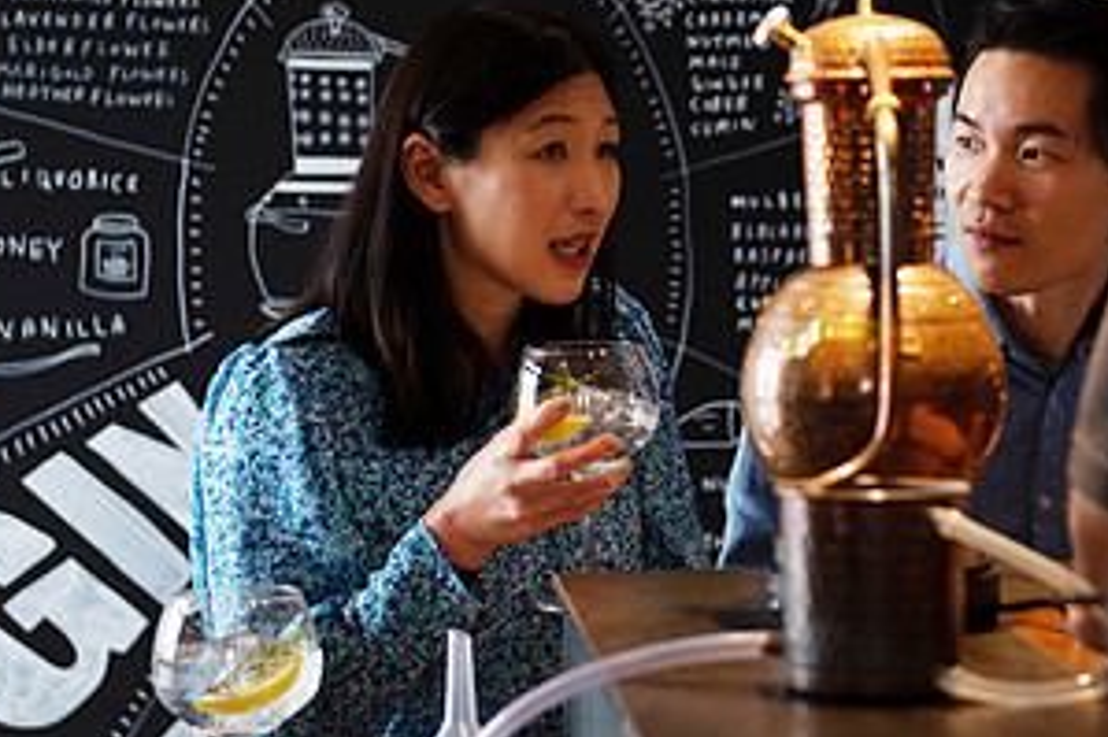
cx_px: 786
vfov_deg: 13.5
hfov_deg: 20.1
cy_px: 313
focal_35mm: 101
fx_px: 3107
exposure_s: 1/250
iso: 400
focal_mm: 52
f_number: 2.8
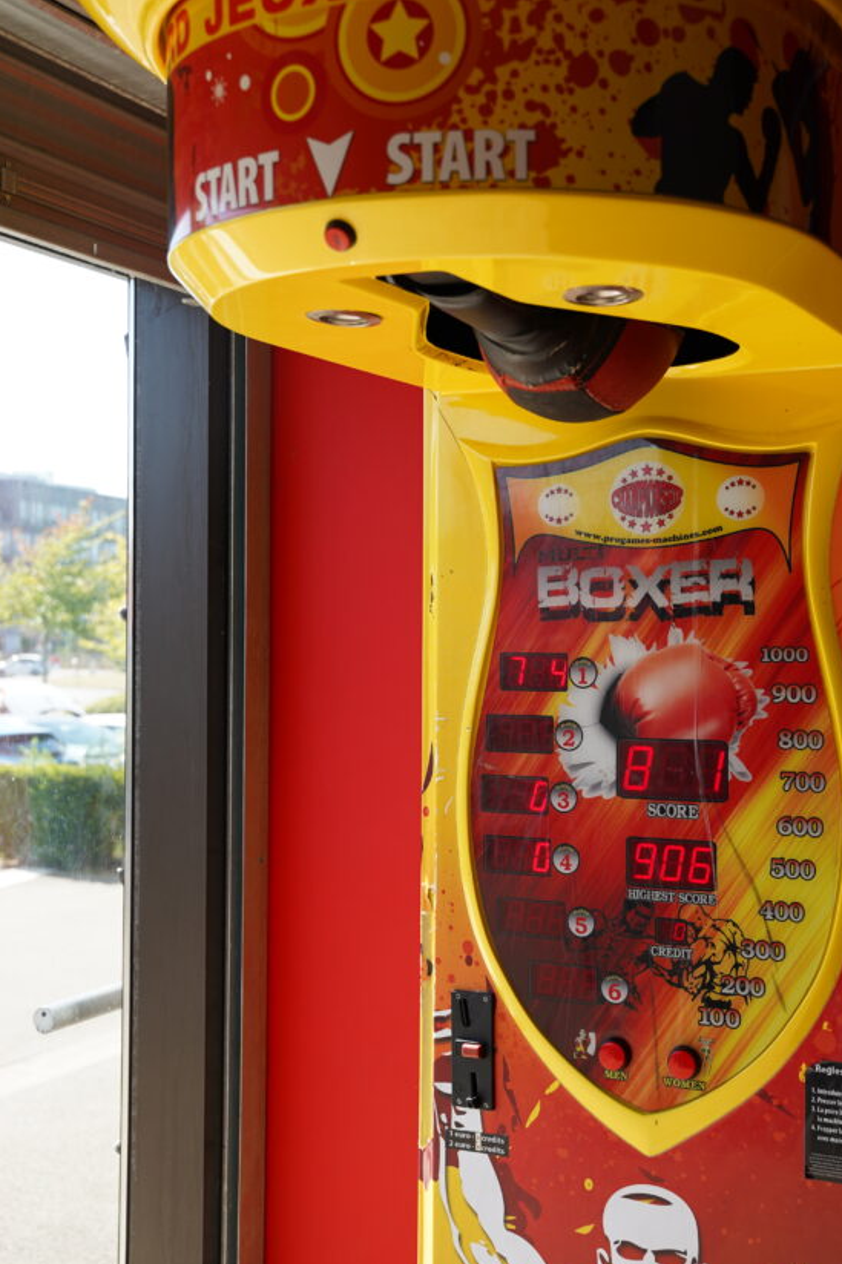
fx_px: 1649
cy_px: 612
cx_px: 511
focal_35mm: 47
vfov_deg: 41.9
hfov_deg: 28.6
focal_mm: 37.8
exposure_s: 1/160
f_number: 4
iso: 100
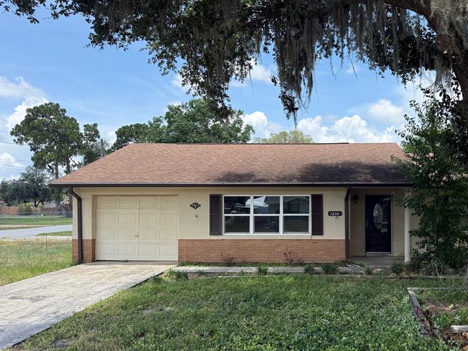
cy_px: 205
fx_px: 460
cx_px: 304
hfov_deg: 53.1
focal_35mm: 34
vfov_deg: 41.6
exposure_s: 1/2525
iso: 100
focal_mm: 6.76
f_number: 1.78
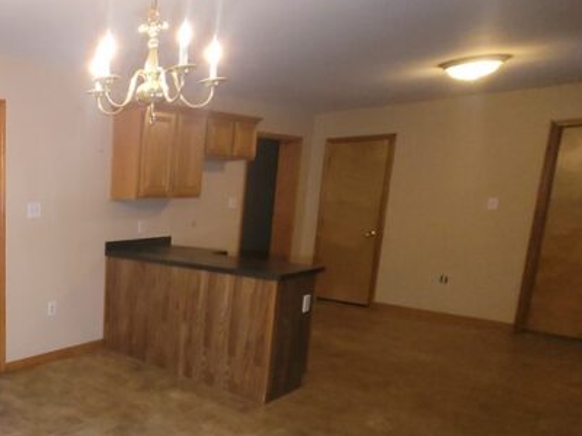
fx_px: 437
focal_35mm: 26
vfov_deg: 52.4
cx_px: 10
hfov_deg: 53.9
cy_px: 279
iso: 320
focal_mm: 2.2
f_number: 2.2
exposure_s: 1/60
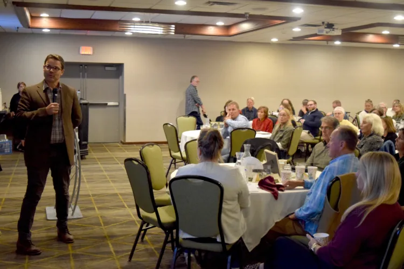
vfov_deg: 28.9
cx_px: 202
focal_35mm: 46
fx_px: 522
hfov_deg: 42.3
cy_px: 134
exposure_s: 1/80
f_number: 4.2
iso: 3200
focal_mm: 31
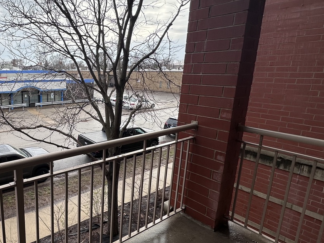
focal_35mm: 24
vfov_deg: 56.8
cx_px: 64
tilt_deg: -10.9
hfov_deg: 65.0
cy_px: 116
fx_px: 225
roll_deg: -0.8
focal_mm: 2.22
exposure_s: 1/310
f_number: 2.2
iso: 40
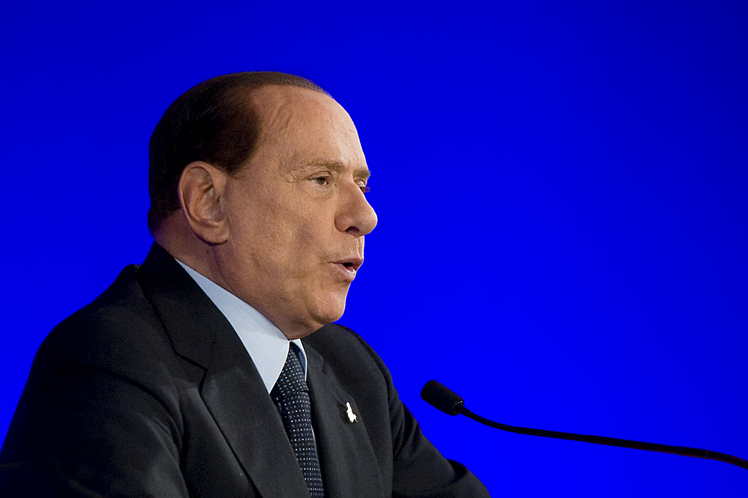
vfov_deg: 6.9
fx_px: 4153
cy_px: 249
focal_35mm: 200
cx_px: 374
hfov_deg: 10.3
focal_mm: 200
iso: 1600
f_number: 2.8
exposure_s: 1/250
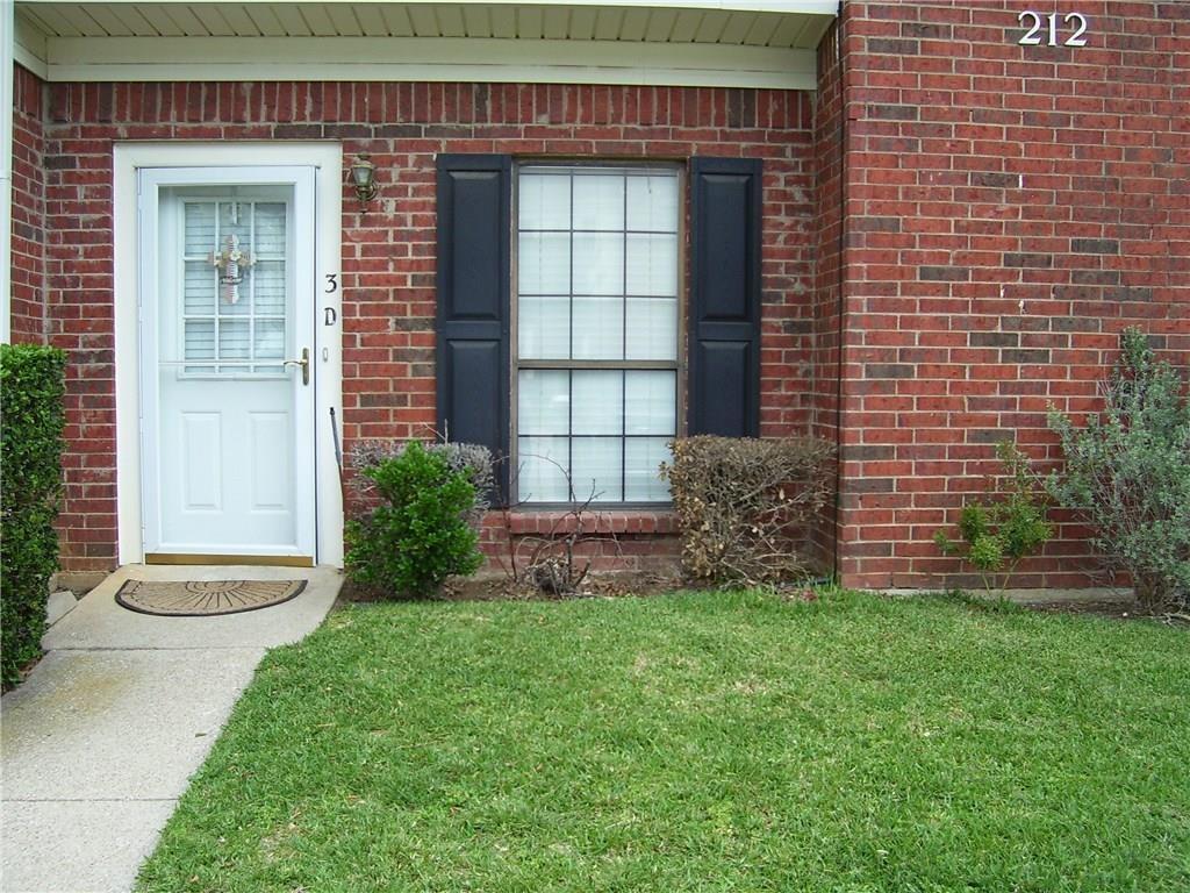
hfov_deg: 54.0
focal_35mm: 34
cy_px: 446
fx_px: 1169
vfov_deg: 41.8
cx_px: 595
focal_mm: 5.6
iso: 80
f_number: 2.7
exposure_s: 1/250
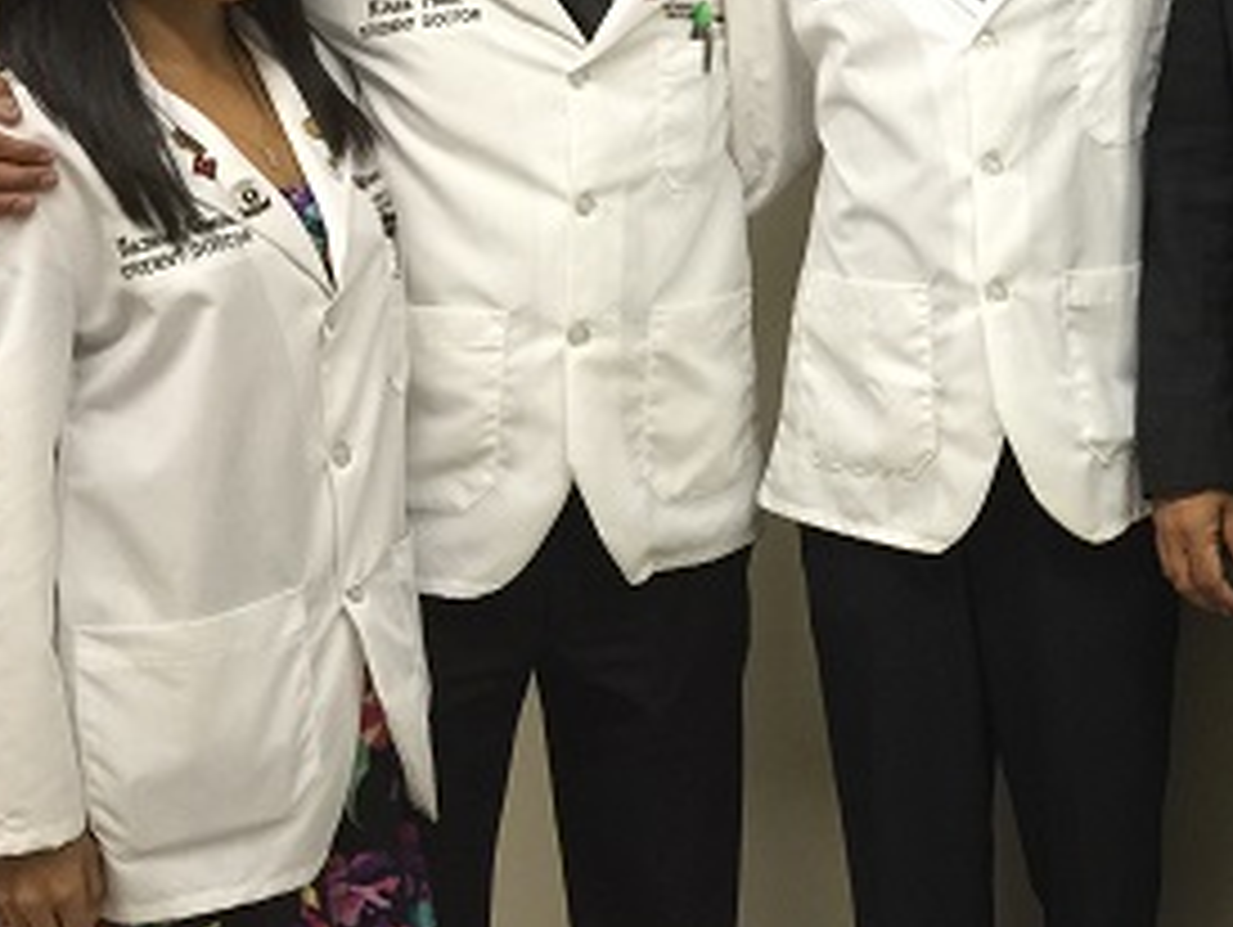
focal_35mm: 69
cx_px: 1406
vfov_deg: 20.8
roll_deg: +1.0
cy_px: 72
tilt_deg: -5.7
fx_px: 2460
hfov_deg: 25.7
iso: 64
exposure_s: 1/15
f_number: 2.2
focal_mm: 4.15
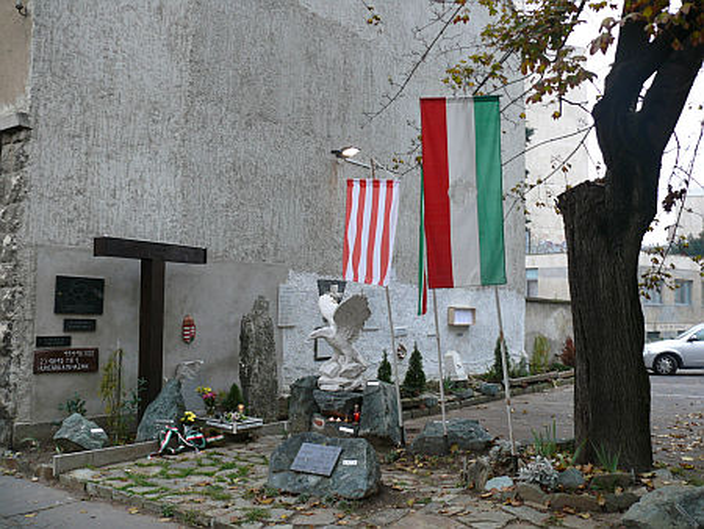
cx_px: 352
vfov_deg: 40.7
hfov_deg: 52.6
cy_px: 264
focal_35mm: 35
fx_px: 712
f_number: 2.8
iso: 100
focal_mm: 7.4
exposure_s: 1/50
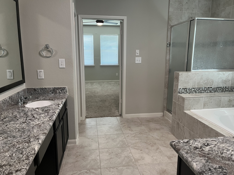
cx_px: 117
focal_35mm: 26
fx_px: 176
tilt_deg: -11.9
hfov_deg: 67.3
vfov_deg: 53.1
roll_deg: +0.9
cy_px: 88
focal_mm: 5.1
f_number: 1.6
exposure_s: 1/60
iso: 100
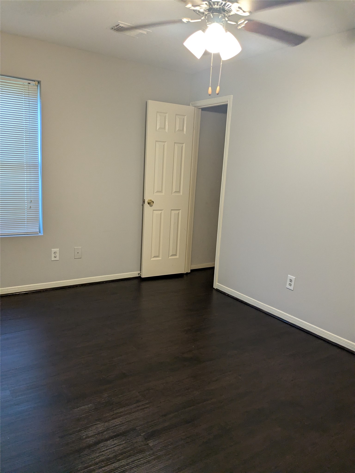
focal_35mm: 27
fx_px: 369
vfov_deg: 65.3
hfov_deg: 51.4
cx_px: 178
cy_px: 236
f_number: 1.73
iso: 369
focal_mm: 4.38
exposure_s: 1/120
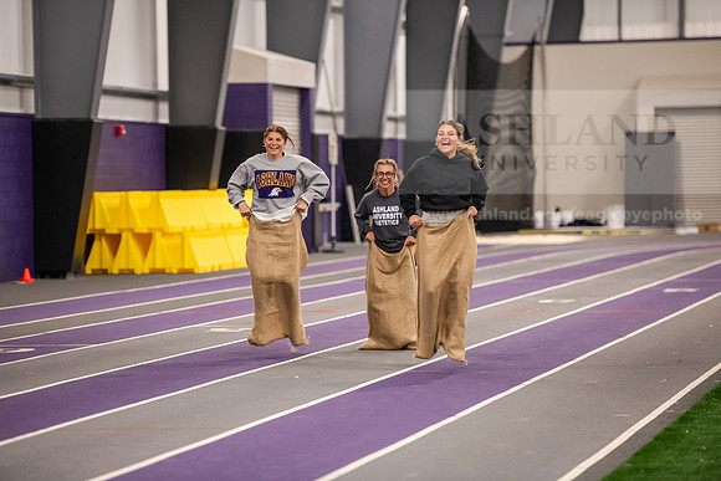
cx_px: 360
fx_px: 3405
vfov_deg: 8.1
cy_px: 240
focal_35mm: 170
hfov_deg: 12.1
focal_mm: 170
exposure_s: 1/200
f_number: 3.2
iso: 2500
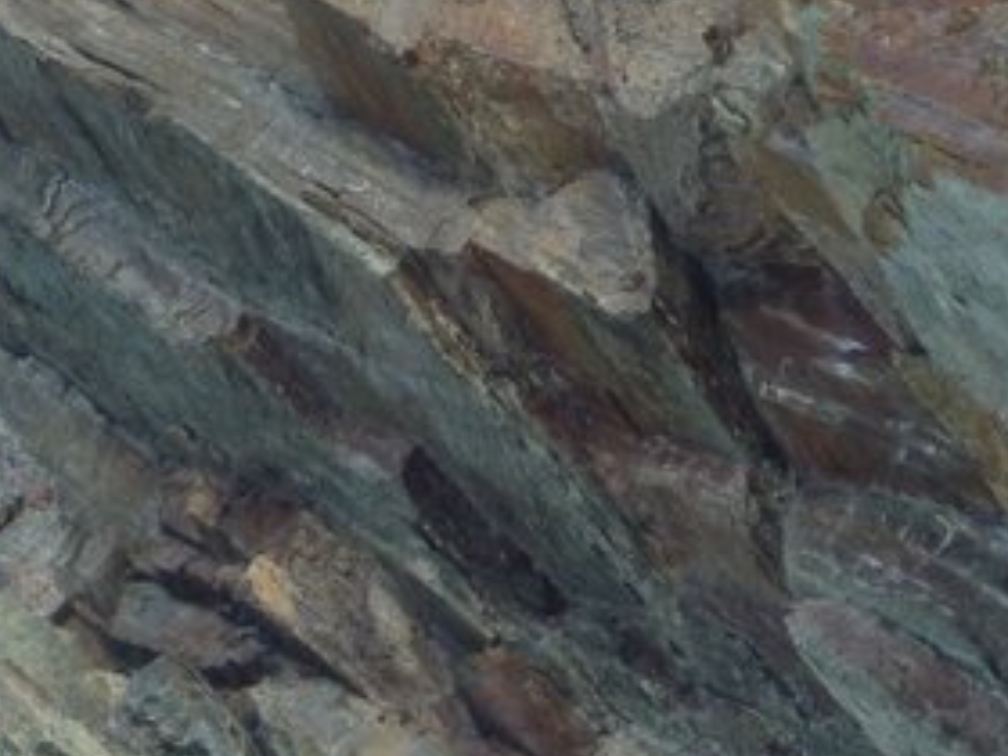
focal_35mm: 110
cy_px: 607
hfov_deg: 17.8
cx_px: 234
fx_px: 3203
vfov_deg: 13.4
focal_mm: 6.4
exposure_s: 1/60
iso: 80
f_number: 3.9
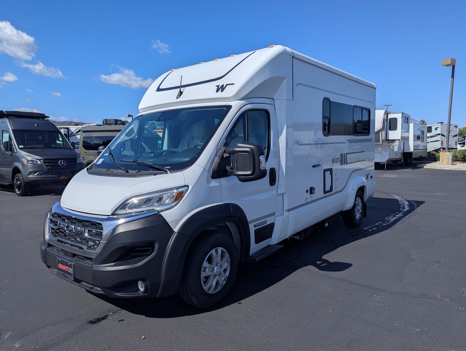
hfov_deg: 71.5
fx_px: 324
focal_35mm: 24
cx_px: 233
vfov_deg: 56.9
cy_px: 176
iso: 48
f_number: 1.85
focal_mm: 6.81
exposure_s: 1/4926
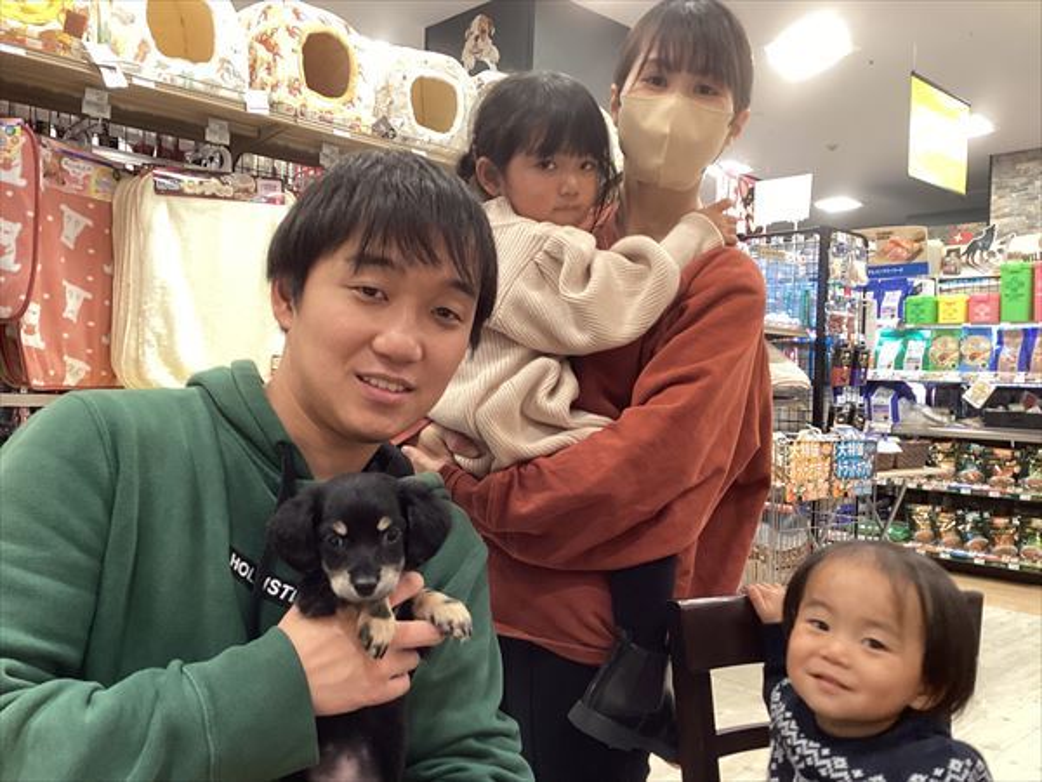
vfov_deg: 45.4
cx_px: 521
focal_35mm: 31
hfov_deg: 58.4
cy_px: 391
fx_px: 933
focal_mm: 3.3
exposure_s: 1/50
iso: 160
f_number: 2.4
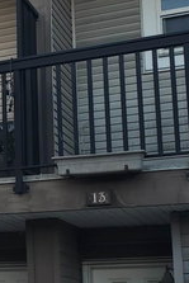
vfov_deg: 21.0
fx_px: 763
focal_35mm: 97
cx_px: -127
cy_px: 156
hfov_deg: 13.1
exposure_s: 1/195
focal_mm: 4.3
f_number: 2.4
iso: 50
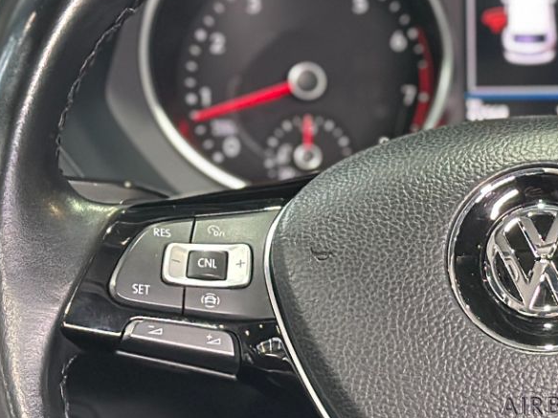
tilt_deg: -19.6
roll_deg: -0.3
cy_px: 297
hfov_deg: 12.4
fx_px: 2546
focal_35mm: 158
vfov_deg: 9.4
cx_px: 541
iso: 500
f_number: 1.78
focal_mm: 6.86
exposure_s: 1/40
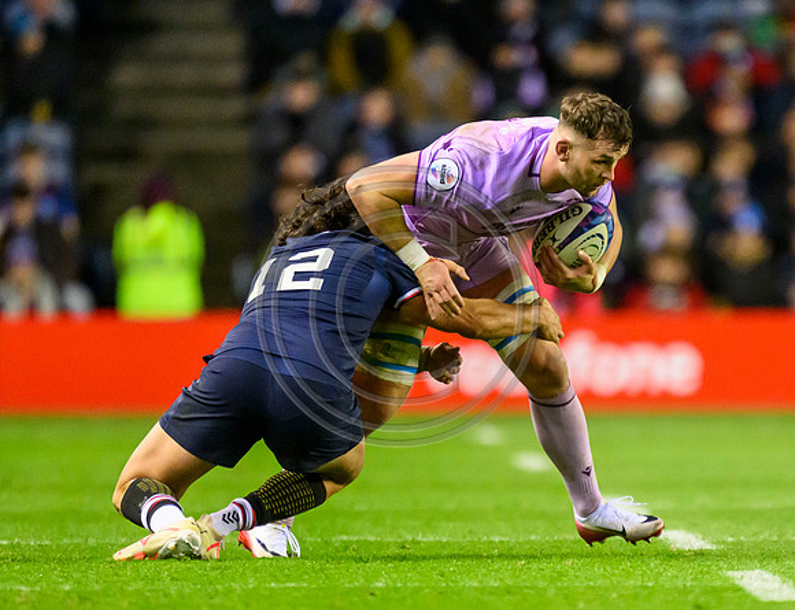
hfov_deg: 1.9
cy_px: 420
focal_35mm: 1015
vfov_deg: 1.5
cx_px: 583
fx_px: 23508
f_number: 4
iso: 10000
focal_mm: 560
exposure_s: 1/1000
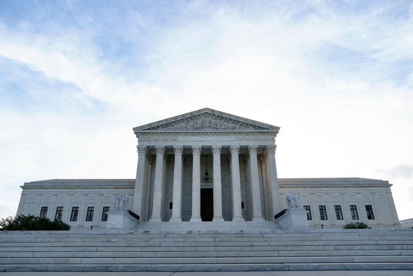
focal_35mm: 24
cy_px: 138
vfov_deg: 53.1
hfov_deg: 73.7
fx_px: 275
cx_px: 206
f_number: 5.6
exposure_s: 1/320
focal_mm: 24
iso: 200
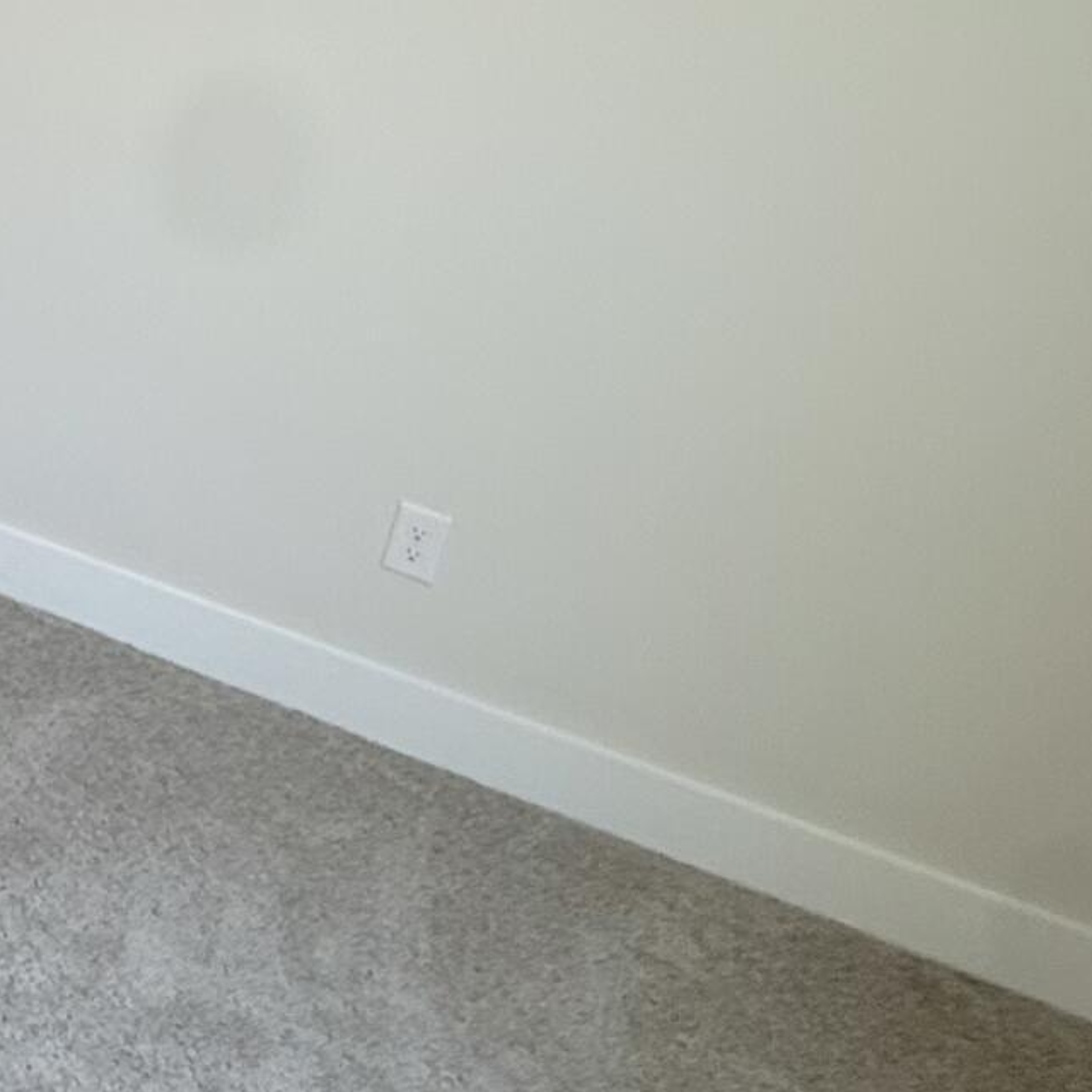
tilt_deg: -14.1
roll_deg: -5.2
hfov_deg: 22.2
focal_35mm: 58
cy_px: 36
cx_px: -705
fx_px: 2070
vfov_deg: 28.0
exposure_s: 1/120
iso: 80
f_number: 2.2
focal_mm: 2.22
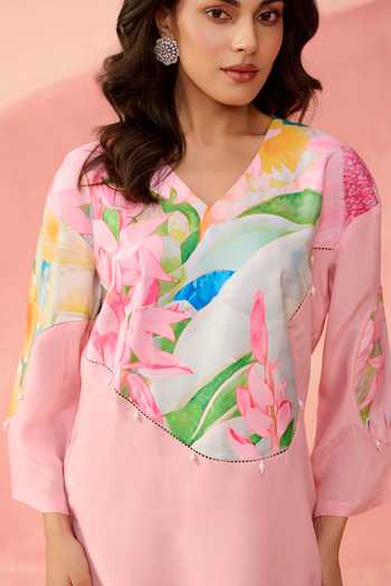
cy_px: 293
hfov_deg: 26.0
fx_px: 847
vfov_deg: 38.2
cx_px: 196
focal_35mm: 52
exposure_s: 1/160
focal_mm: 52
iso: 250
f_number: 3.5
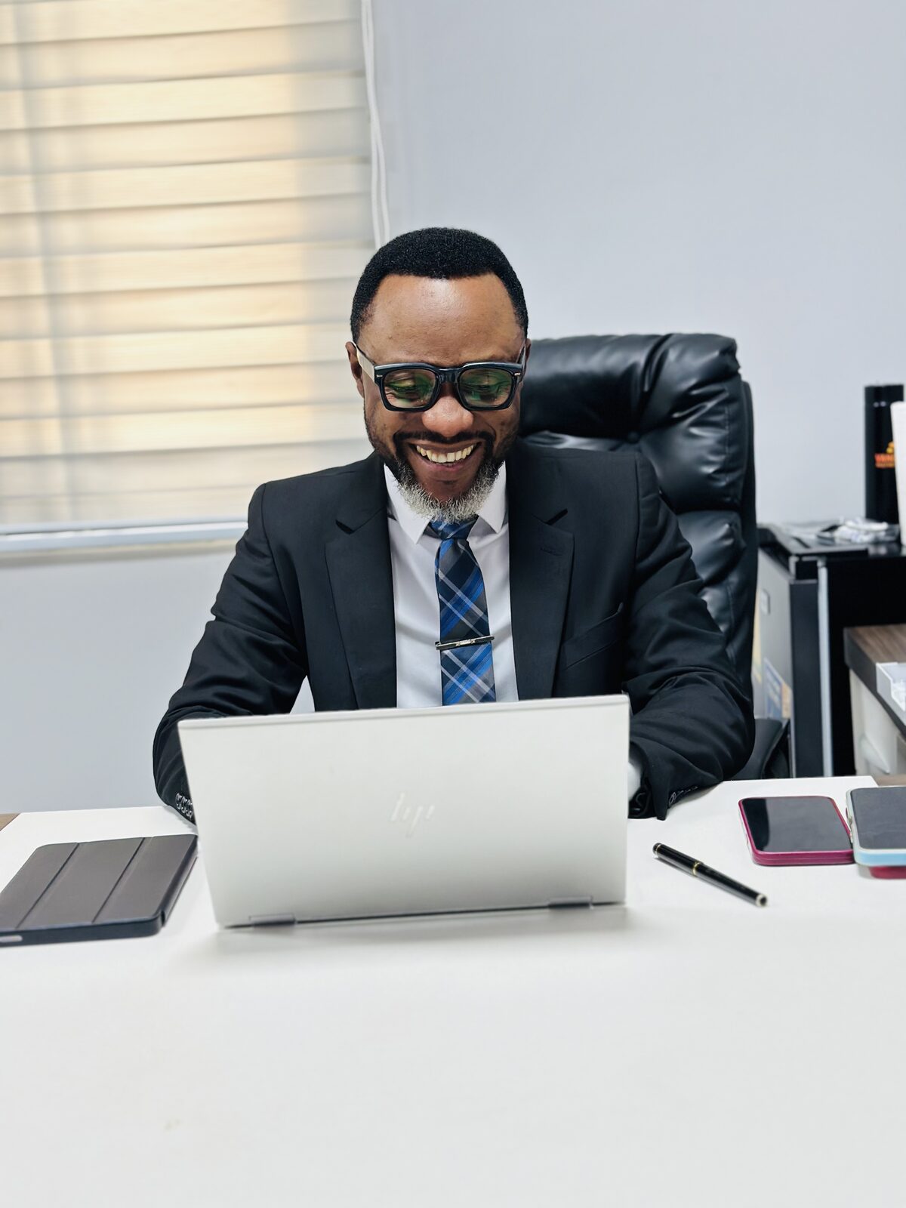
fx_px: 1675
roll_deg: +3.6
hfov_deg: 30.3
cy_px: 604
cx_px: 453
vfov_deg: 39.7
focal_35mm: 48
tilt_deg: -8.2
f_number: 1.78
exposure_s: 1/60
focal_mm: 6.86
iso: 200
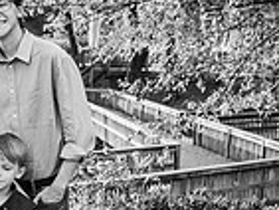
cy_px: 134
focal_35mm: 95
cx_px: -59
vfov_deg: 15.6
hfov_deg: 19.4
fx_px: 766
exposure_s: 1/200
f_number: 3.2
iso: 320
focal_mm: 24
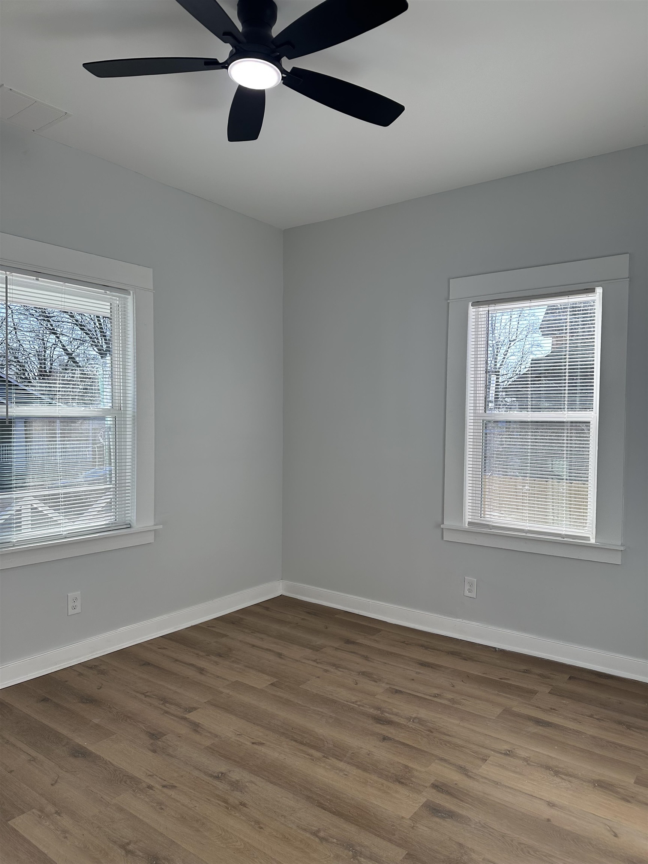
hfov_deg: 56.8
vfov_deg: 71.6
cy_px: 432
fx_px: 599
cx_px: 324
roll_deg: -1.1
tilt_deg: -2.0
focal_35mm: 24
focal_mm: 6.86
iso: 80
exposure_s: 1/480
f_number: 1.78
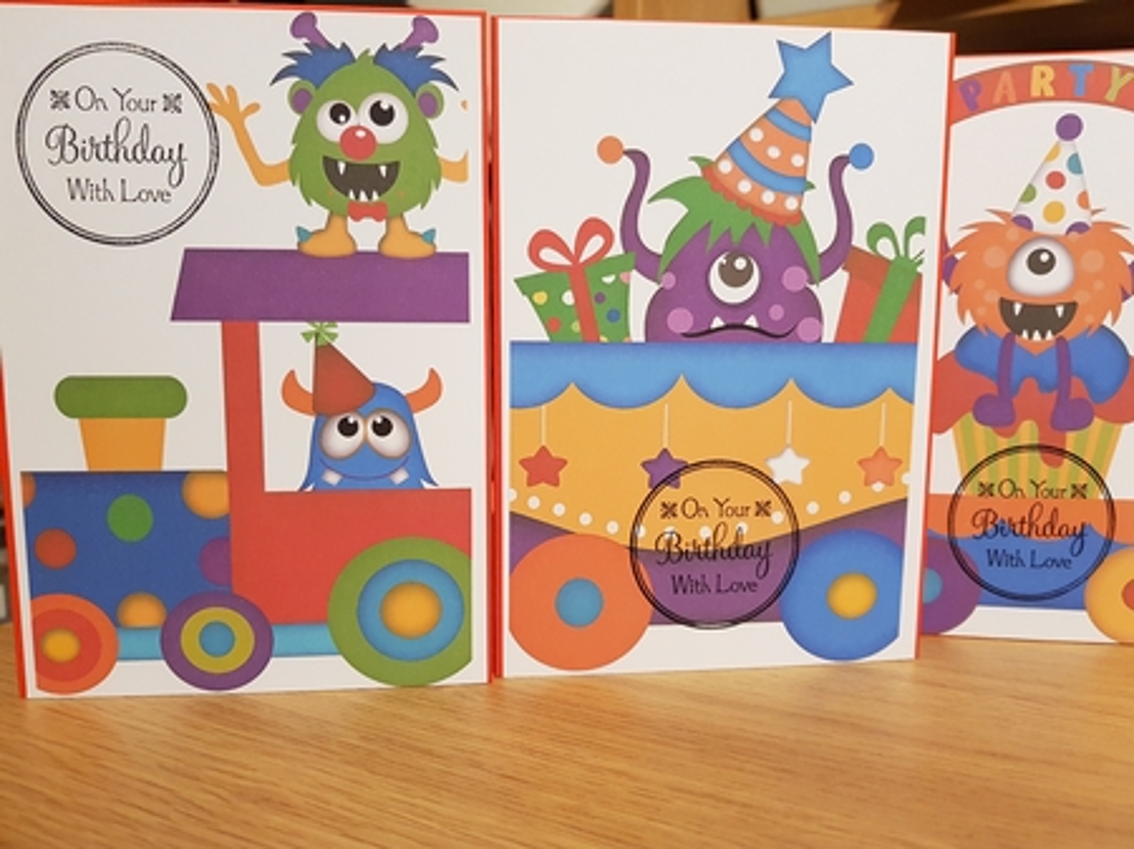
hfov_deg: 67.3
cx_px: 567
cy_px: 424
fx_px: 851
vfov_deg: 53.0
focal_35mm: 26
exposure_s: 1/33
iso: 160
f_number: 1.7
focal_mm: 4.2
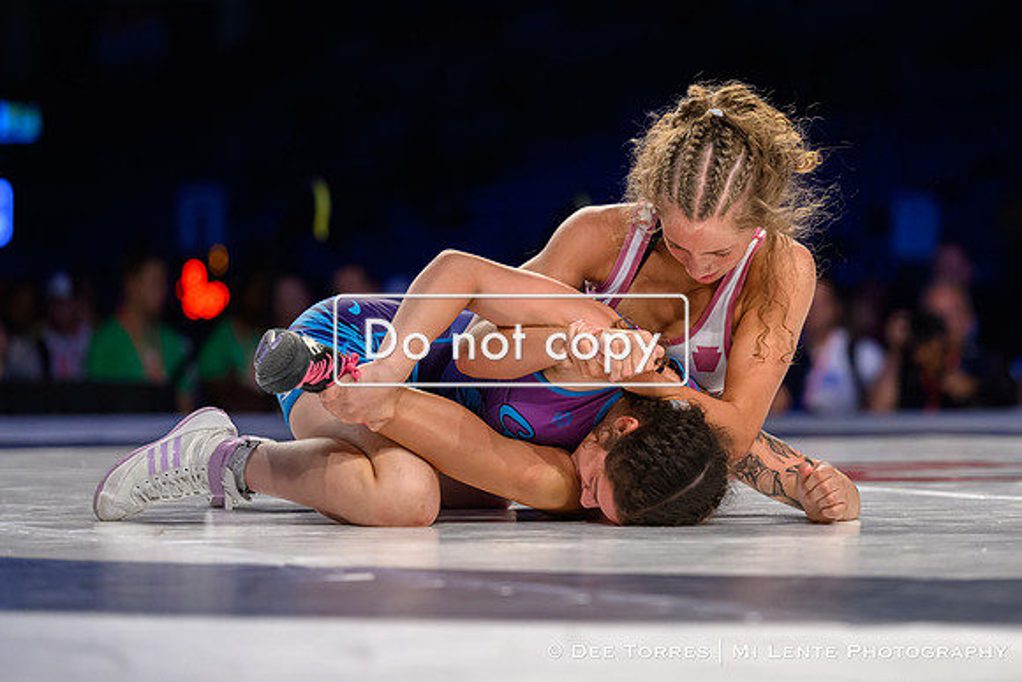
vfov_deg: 8.1
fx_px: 4830
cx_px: 665
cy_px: 272
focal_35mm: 170
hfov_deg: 12.1
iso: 3600
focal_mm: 130
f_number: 2.8
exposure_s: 1/800
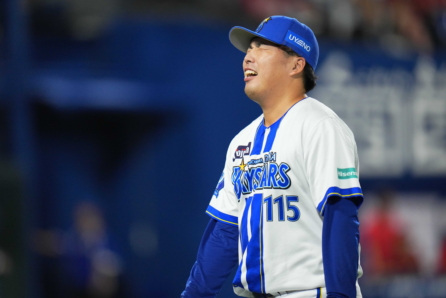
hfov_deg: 5.2
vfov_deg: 3.4
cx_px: 223
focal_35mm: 400
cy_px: 149
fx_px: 4955
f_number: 2.8
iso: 5000
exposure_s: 1/2500
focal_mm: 400
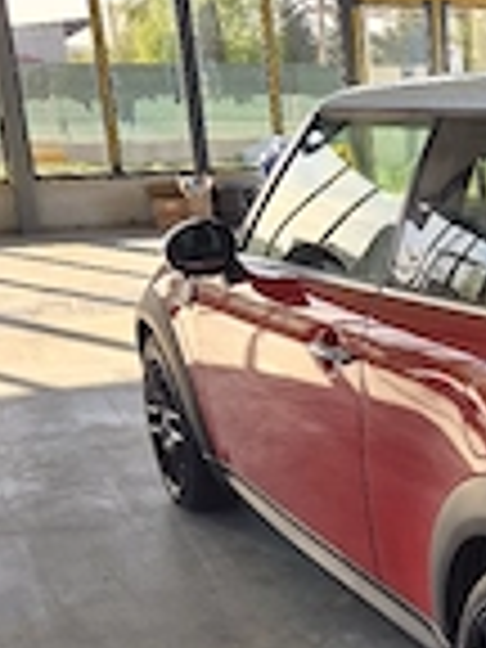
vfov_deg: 30.1
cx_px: 657
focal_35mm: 64
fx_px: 1198
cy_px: 423
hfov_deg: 20.6
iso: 50
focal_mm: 5.4
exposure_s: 1/182
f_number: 1.8
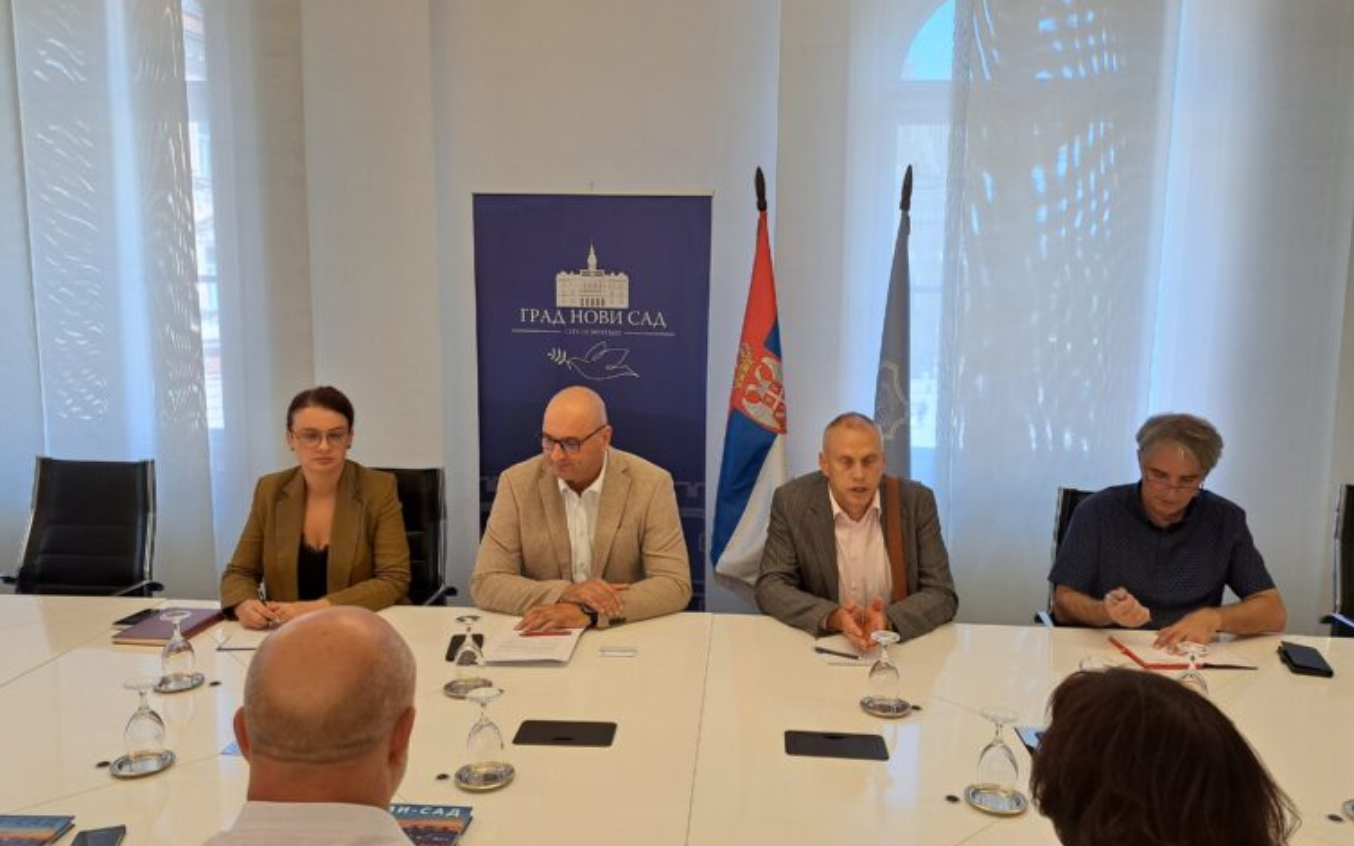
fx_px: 959
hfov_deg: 70.4
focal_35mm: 26
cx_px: 686
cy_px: 438
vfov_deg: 47.6
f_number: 1.8
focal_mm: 5.23
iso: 50
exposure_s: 1/50
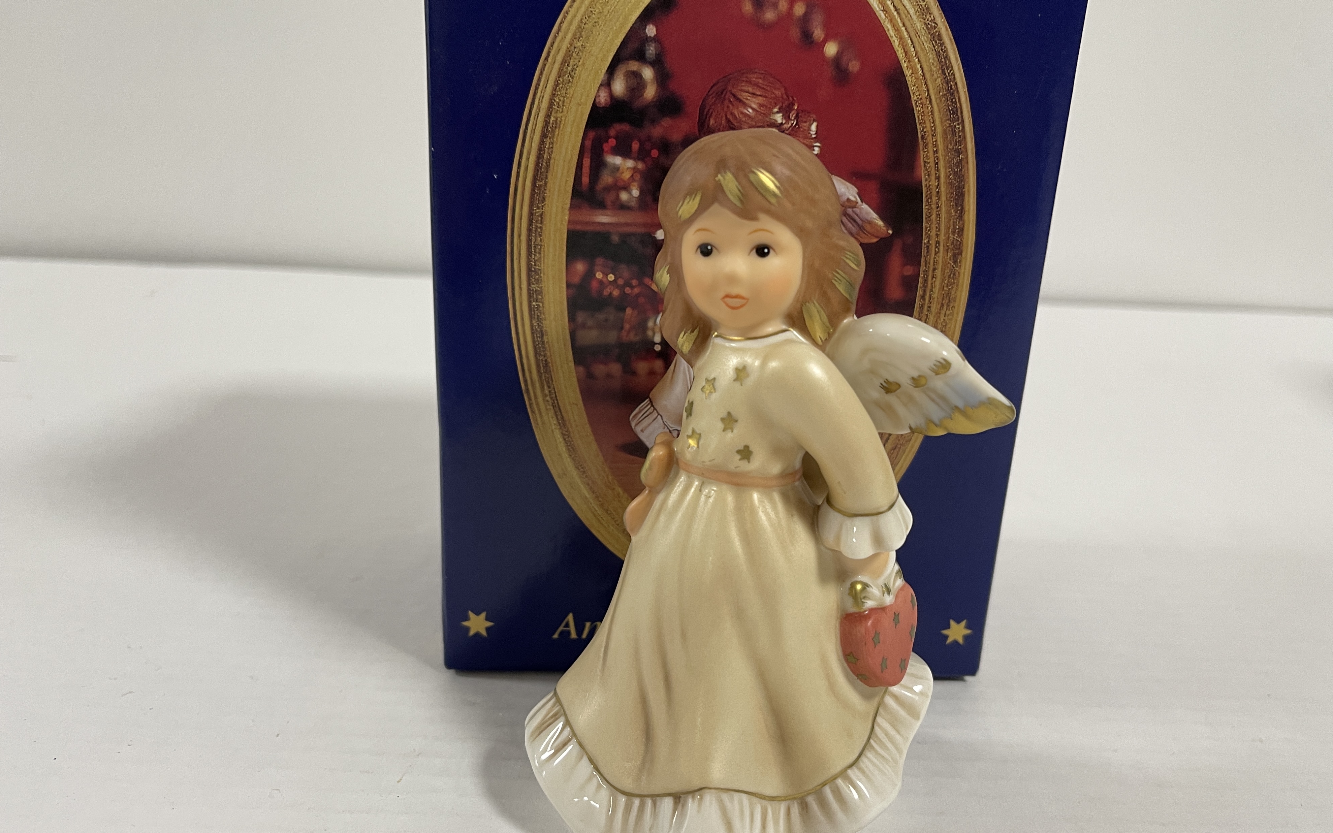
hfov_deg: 68.4
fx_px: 981
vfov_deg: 46.0
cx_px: 677
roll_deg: -3.4
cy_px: 440
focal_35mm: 27
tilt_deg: -17.7
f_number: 1.6
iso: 125
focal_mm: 5.1
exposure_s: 1/50
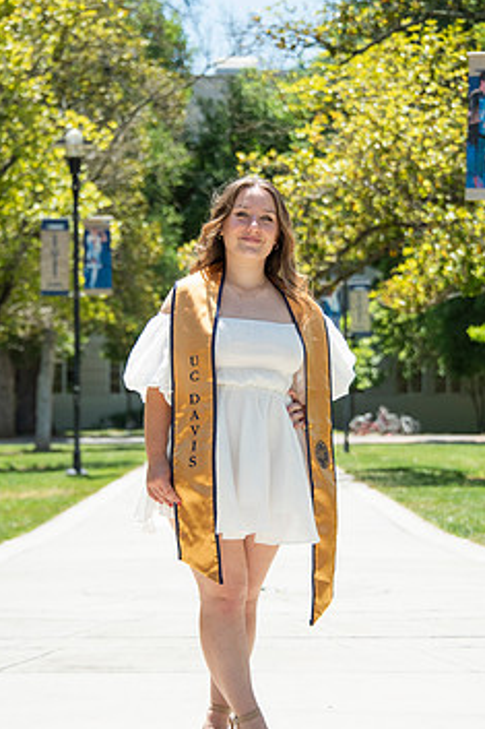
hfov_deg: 11.0
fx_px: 2528
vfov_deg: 16.4
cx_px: 268
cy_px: 372
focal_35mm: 125
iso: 500
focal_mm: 98
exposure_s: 1/2000
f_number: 5.6
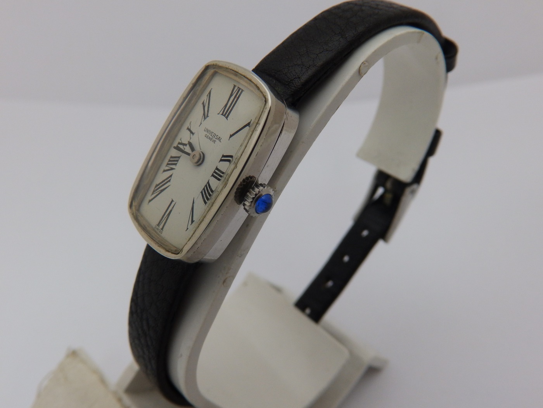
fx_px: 502
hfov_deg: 56.8
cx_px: 272
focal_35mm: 32
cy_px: 204
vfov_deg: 44.2
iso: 250
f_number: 3.7
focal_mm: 5.7
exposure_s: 1/30
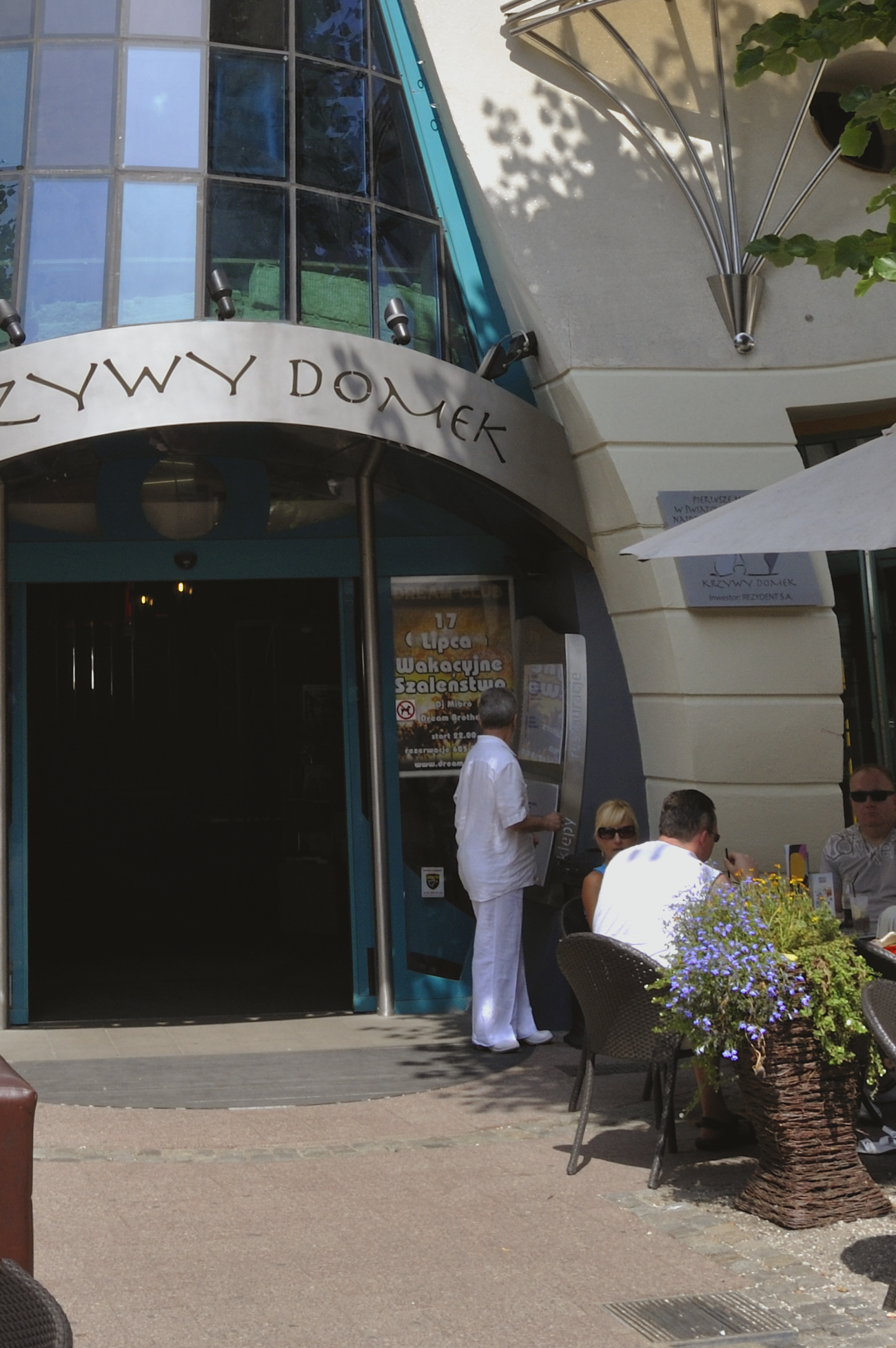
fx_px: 2171
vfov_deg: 31.2
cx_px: 158
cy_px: -84
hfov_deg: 22.9
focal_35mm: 58
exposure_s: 1/160
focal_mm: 18
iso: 200
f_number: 13
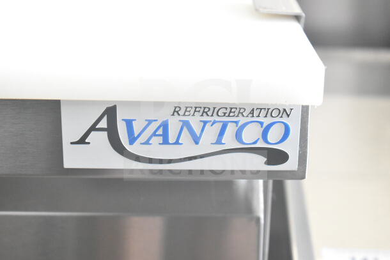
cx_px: 195
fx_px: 845
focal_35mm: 78
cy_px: 130
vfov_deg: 17.5
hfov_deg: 26.0
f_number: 5.6
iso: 5000
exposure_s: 1/80
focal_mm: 52
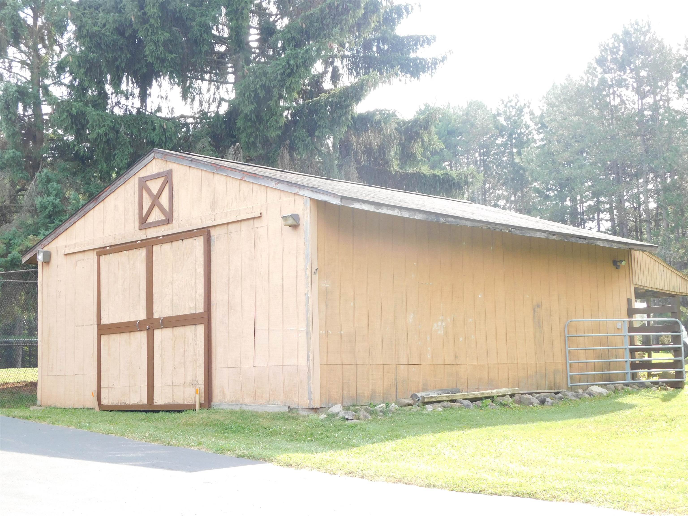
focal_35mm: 51
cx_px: 344
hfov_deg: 37.5
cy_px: 258
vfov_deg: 28.6
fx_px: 1014
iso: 125
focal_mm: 9
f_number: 3.8
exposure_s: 1/100
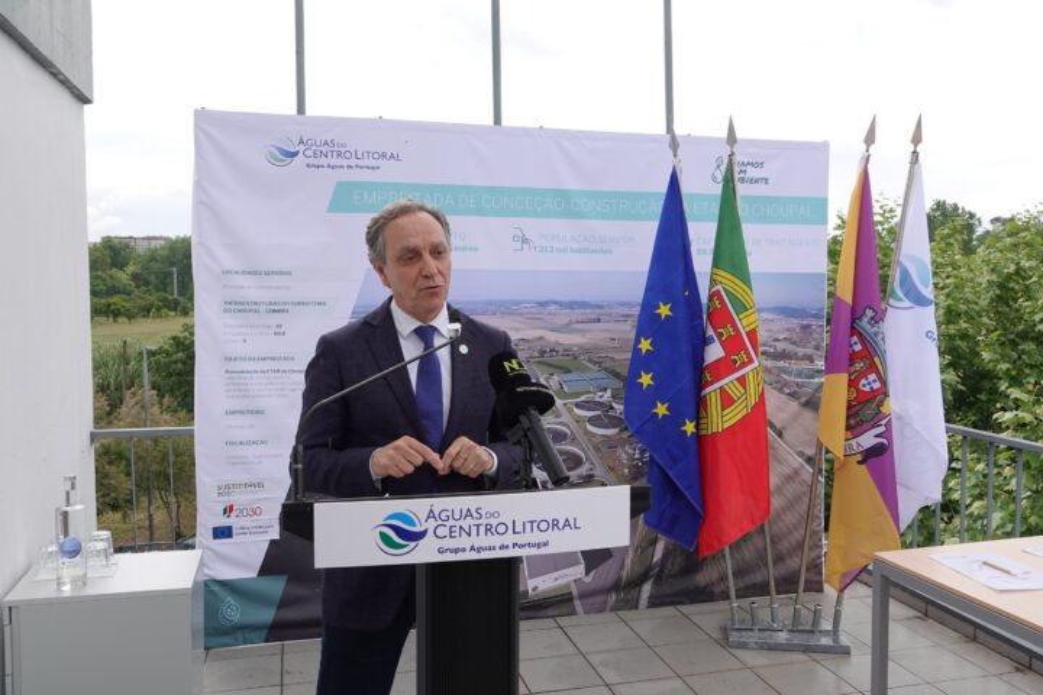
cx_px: 522
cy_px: 348
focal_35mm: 30
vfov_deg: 43.6
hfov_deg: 61.9
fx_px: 869
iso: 100
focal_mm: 11.03
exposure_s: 1/400
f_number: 4
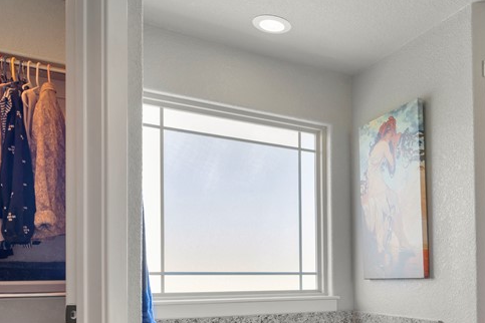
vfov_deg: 35.1
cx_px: 416
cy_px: 280
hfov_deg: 48.7
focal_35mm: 36
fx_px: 485
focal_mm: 16
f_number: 6.3
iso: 100
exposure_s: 1/1.67
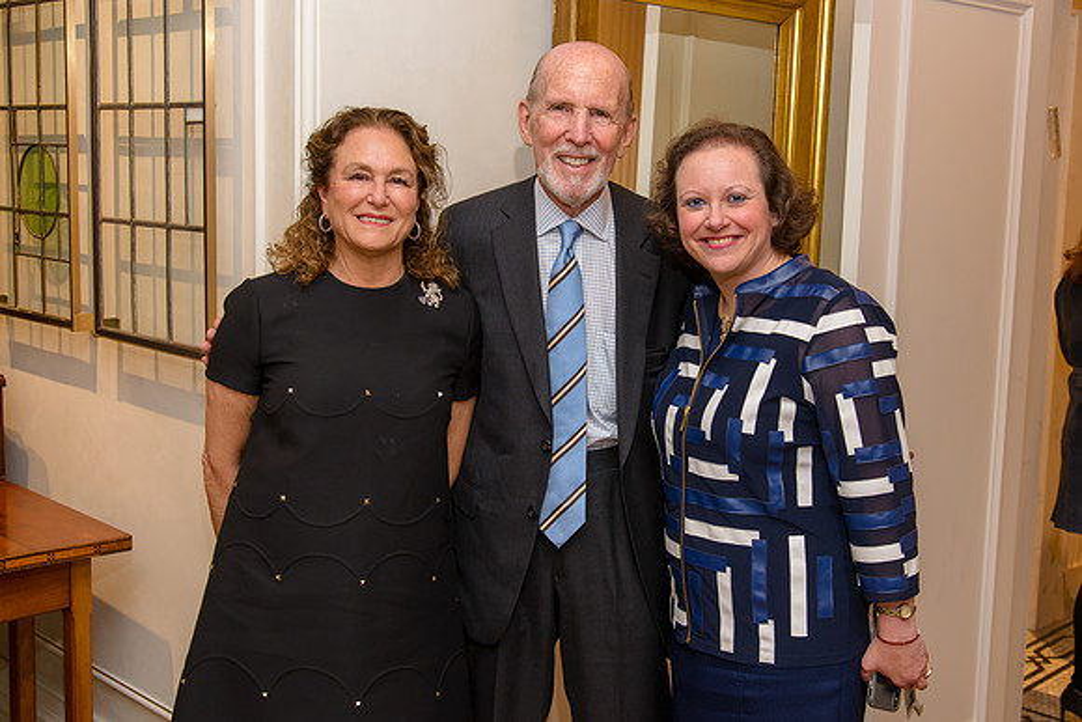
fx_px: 1227
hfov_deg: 47.6
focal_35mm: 41
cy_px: 348
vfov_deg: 32.8
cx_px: 580
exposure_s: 1/60
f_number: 5.6
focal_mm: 38
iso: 800
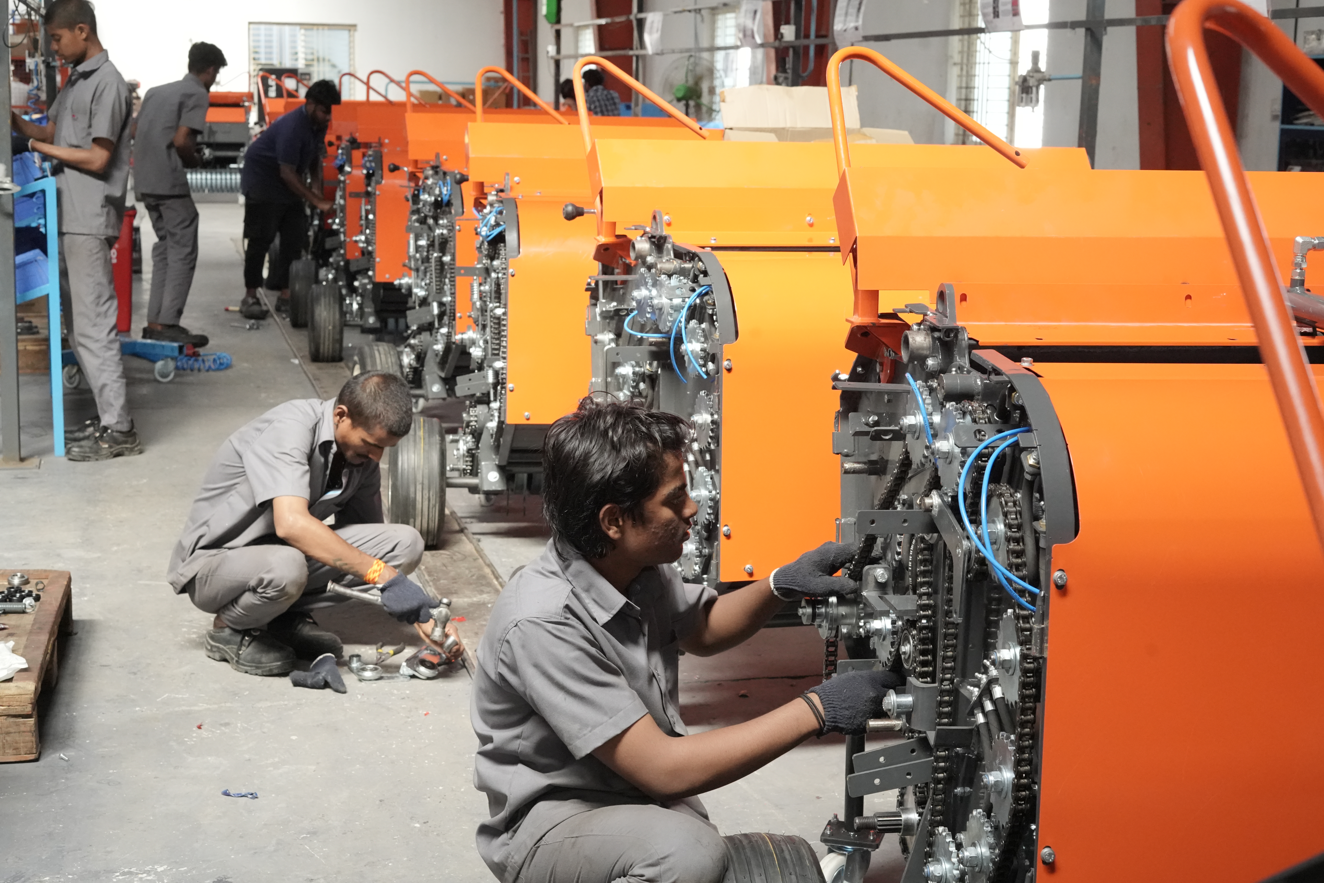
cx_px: 662
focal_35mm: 50
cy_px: 442
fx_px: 1839
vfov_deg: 27.0
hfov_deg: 39.6
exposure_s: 1/250
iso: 8000
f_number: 8
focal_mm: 50
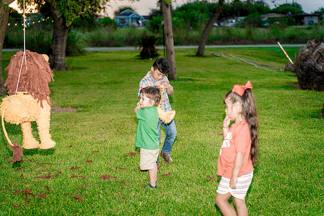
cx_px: 162
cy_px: 108
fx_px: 675
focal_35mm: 75
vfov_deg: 18.2
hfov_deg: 27.0
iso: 2000
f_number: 3.2
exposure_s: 1/250
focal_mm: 75
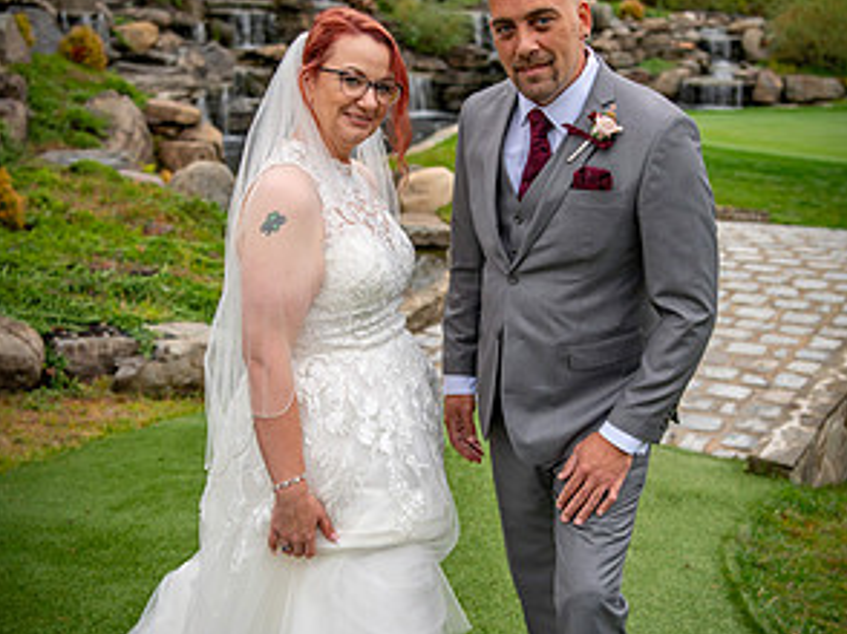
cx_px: 428
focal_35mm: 50
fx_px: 1222
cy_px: 320
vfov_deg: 29.1
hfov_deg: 38.2
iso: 800
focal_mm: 34
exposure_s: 1/2000
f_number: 2.8
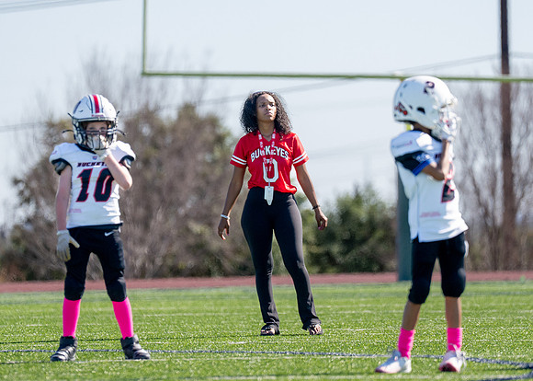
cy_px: 160
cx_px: 256
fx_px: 5808
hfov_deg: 5.3
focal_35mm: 384
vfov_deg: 3.8
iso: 320
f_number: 2.8
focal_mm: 200
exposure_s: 1/4000
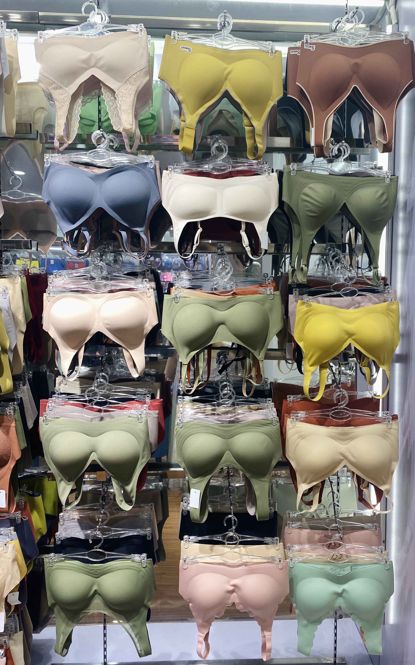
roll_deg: -1.7
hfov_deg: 44.4
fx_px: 507
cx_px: 234
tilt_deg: -2.4
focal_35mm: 28
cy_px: 336
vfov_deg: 66.5
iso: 40
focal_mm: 4.25
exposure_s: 1/100
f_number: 1.8
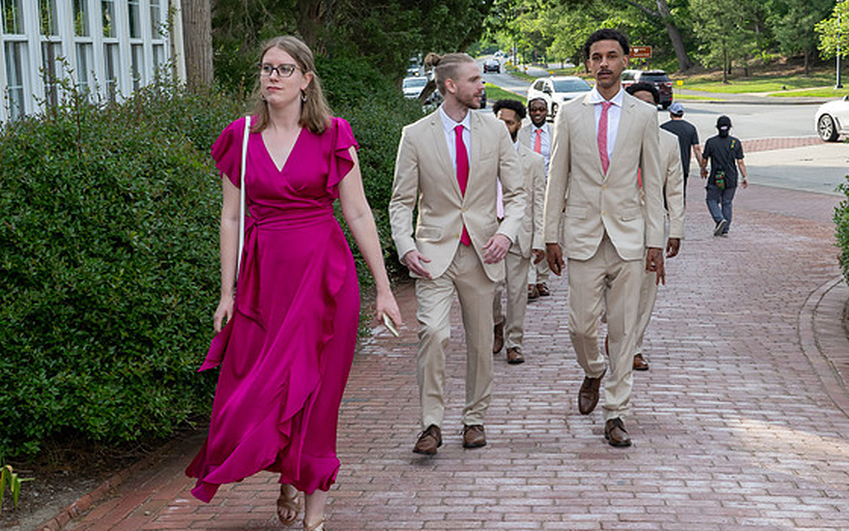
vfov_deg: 24.4
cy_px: 234
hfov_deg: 38.1
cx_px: 495
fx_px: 1226
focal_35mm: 53
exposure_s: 1/250
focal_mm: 26
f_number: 7.1
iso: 250
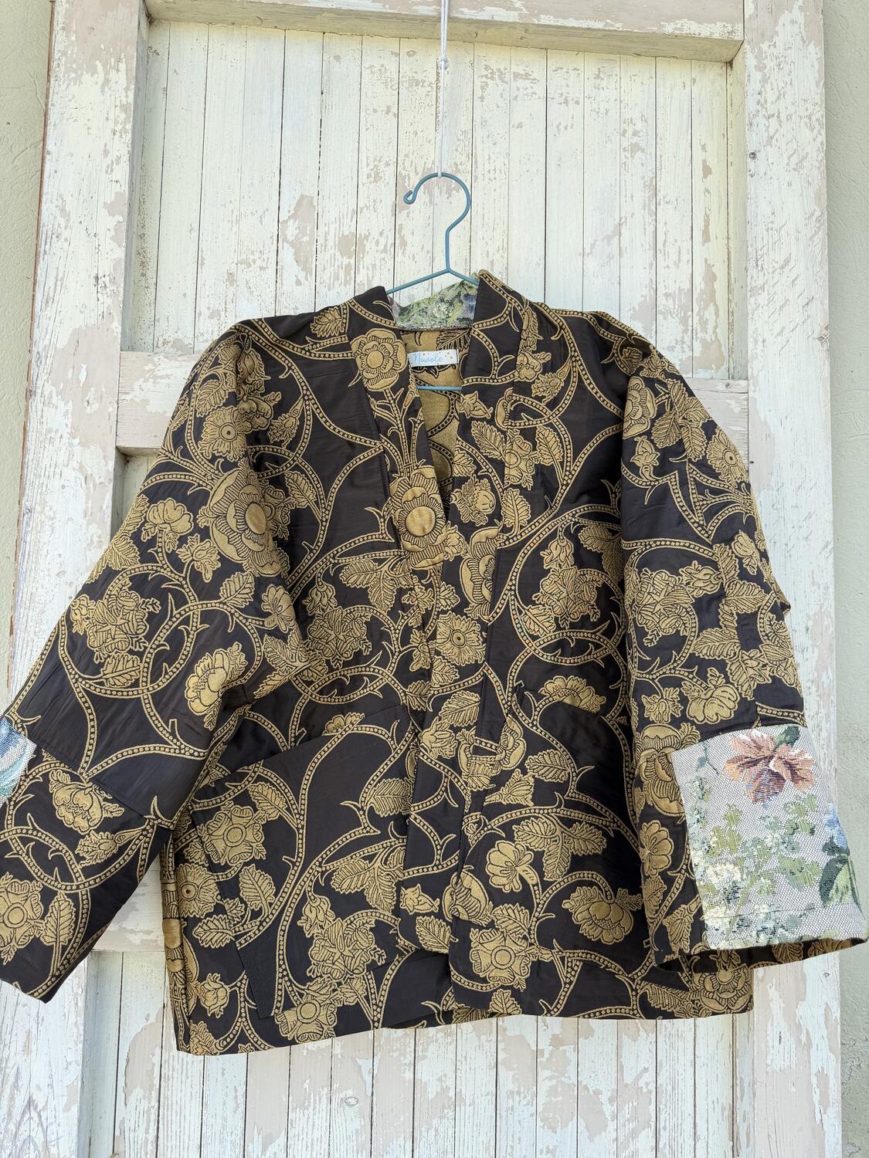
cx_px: 434
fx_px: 803
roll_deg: -1.7
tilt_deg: -2.2
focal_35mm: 24
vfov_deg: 71.6
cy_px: 579
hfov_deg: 56.8
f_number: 1.78
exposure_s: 1/563
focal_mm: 6.76
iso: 80
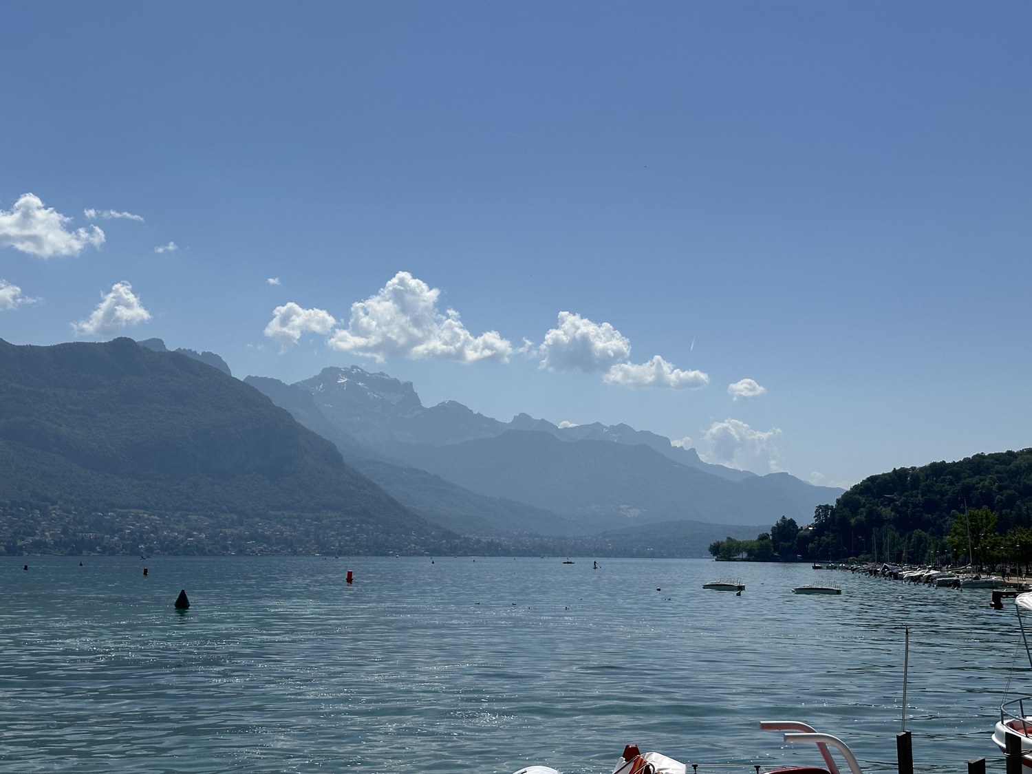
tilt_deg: +6.3
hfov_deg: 39.7
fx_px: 1431
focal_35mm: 48
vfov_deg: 30.3
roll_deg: -0.5
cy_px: 387
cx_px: 516
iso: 64
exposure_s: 1/12048
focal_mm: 6.86
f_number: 1.78
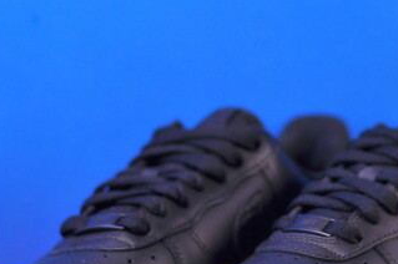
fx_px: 2076
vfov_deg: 7.3
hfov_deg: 10.9
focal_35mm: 188
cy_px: 130
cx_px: 265
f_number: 2
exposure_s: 1/320
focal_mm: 50
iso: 250
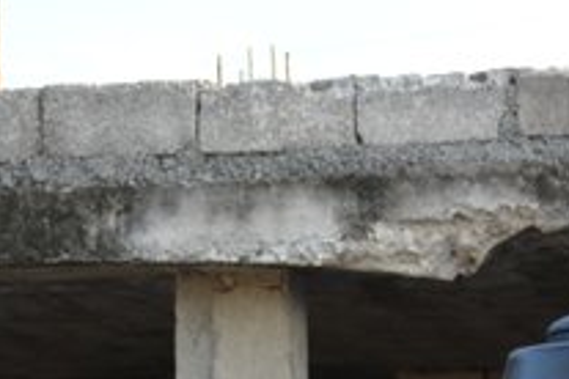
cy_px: 880
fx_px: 2576
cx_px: 585
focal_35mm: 163
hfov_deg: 12.4
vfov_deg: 7.9
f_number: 5.6
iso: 180
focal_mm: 22
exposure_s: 1/125
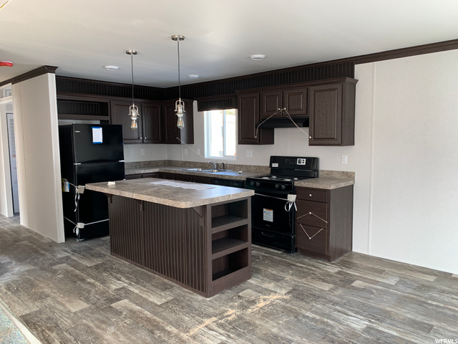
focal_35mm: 26
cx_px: 229
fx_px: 344
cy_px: 172
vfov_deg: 53.1
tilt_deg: -3.6
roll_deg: +0.3
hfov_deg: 67.3
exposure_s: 1/121
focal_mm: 4.25
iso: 64
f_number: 1.8
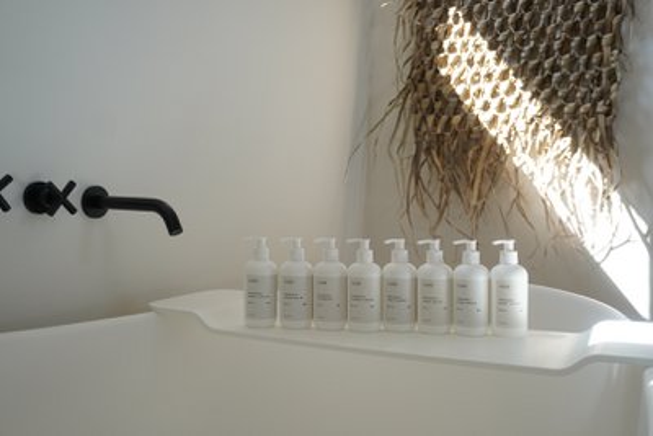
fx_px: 626
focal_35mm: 34
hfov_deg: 55.1
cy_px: 218
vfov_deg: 38.4
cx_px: 326
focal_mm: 23
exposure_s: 1/80
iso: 200
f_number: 4
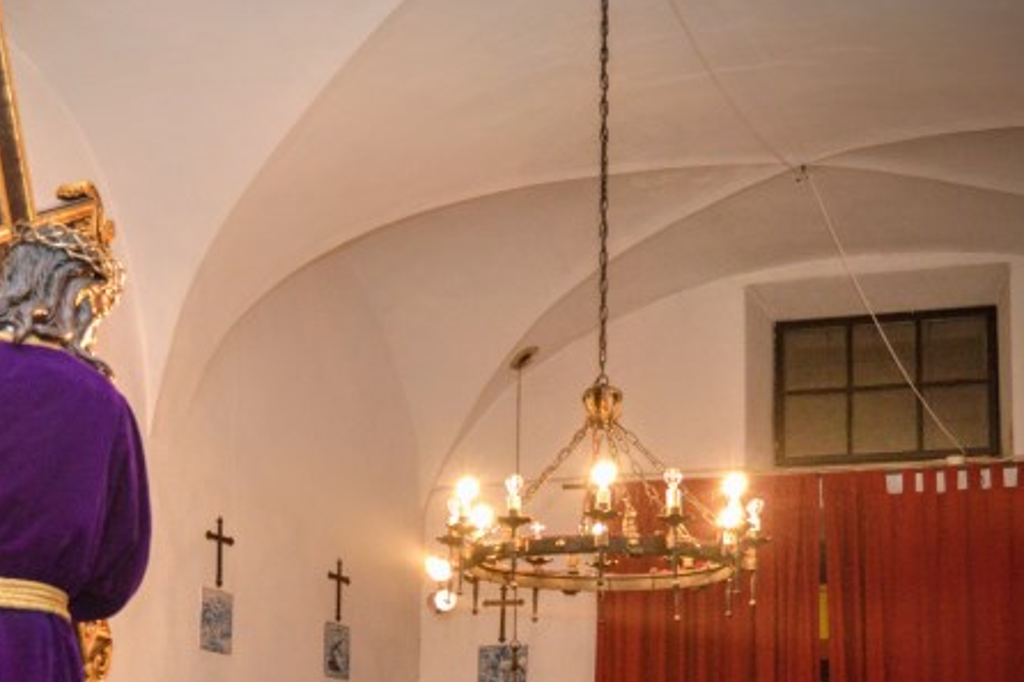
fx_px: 1763
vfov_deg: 21.2
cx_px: 259
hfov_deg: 31.8
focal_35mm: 62
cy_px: 667
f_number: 3.5
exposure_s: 1/100
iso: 800
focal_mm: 18
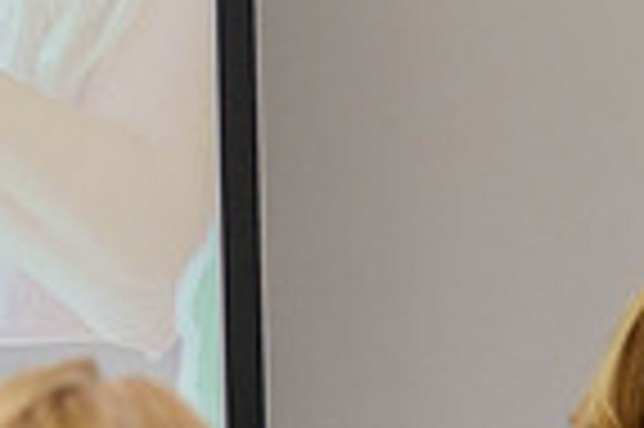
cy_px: 538
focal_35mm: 426
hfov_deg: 4.8
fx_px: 7612
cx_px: 491
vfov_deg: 3.2
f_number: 4.5
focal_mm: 70
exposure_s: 1/200
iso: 800
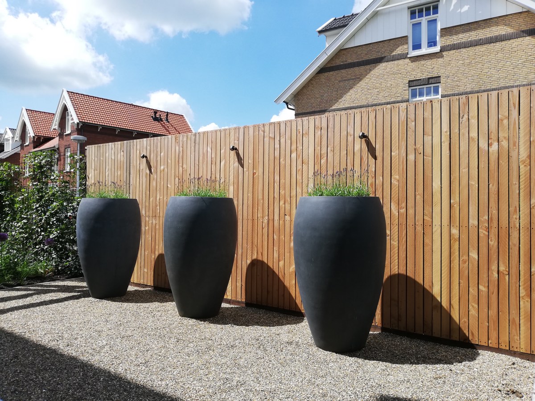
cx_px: 268
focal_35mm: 26
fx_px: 402
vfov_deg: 53.1
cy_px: 200
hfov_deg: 67.3
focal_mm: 3.81
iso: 50
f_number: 2.2
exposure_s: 1/835
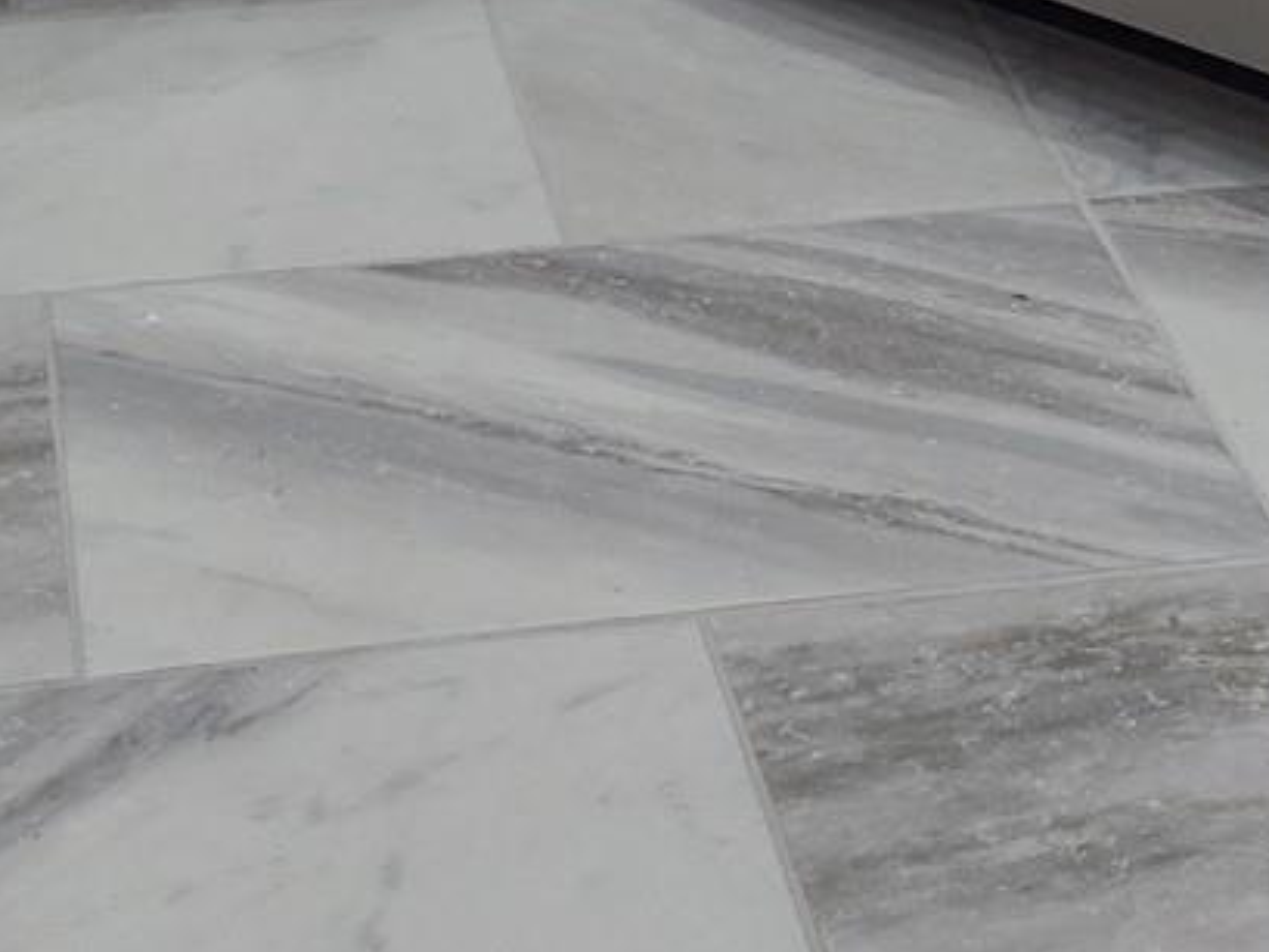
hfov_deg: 21.6
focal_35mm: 90
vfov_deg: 14.5
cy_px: -747
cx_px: 366
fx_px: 3300
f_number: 1.8
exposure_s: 1/120
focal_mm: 5.56
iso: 528
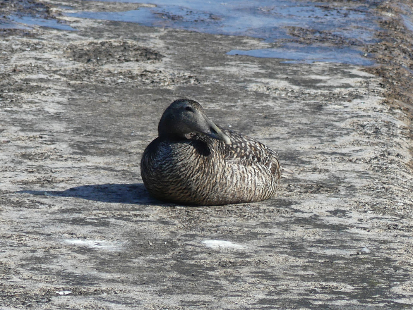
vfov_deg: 1.2
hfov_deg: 1.7
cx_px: 206
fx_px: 14315
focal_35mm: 1200
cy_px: 155
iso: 100
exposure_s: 1/800
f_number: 4
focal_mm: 108
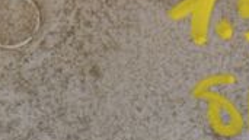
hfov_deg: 4.3
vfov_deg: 2.4
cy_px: 274
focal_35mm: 499
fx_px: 3293
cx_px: 288
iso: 800
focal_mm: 85
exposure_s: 1/200
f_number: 8
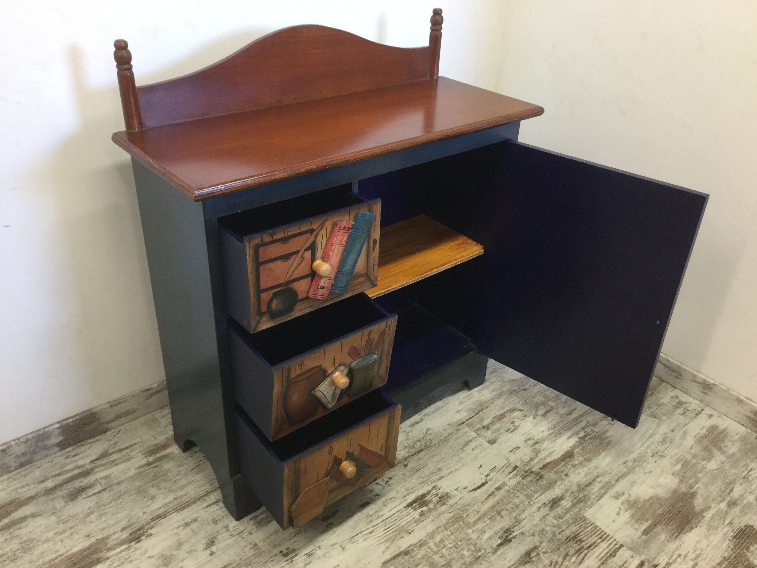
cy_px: 284
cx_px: 378
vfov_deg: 45.4
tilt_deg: -31.1
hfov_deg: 58.4
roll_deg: -3.1
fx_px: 678
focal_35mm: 31
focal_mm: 3.3
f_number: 2.4
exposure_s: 1/33
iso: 100
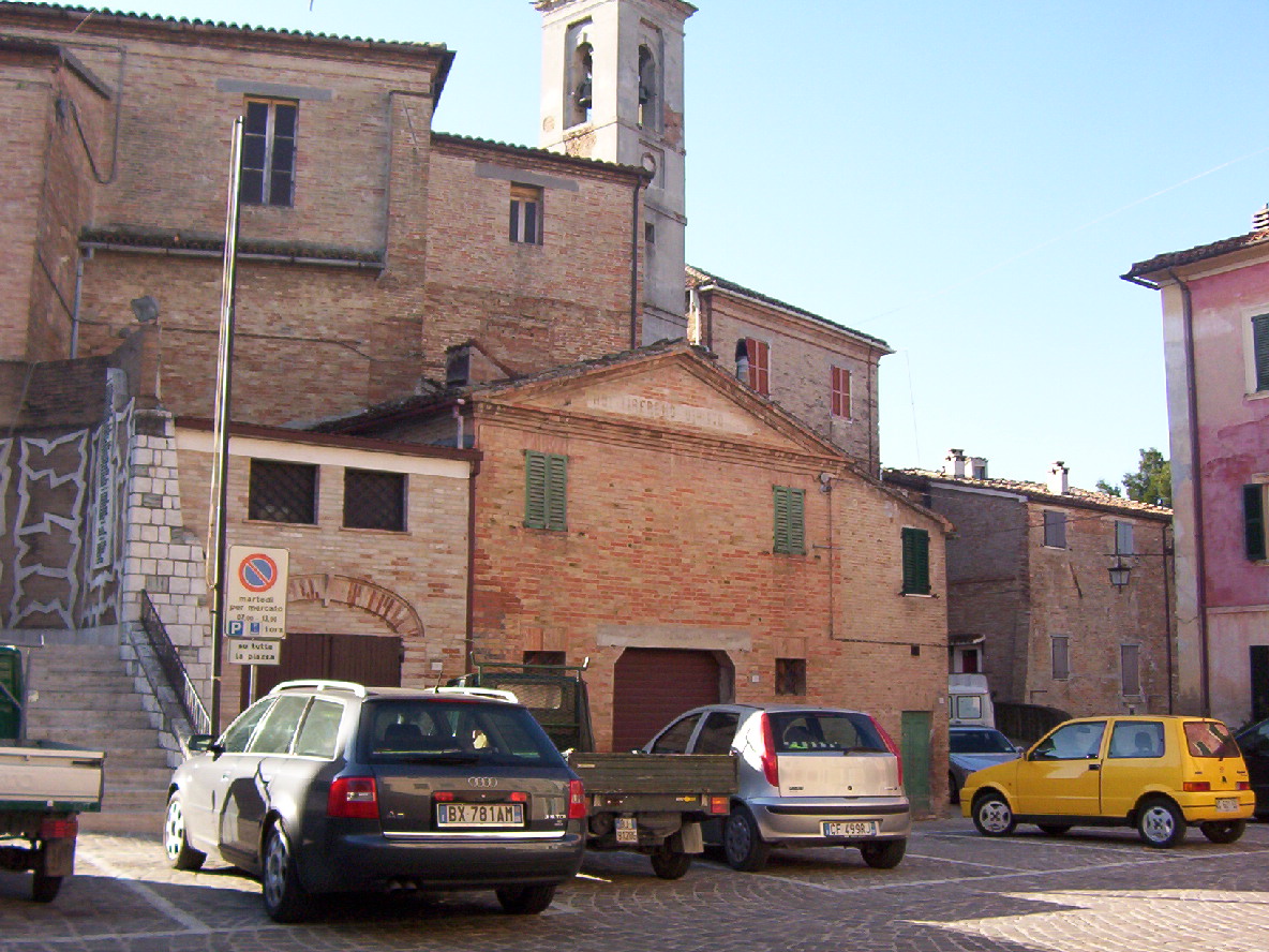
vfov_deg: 39.7
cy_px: 476
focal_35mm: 36
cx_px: 634
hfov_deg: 51.4
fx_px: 1320
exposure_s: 1/813
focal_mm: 5.54
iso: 100
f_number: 2.76
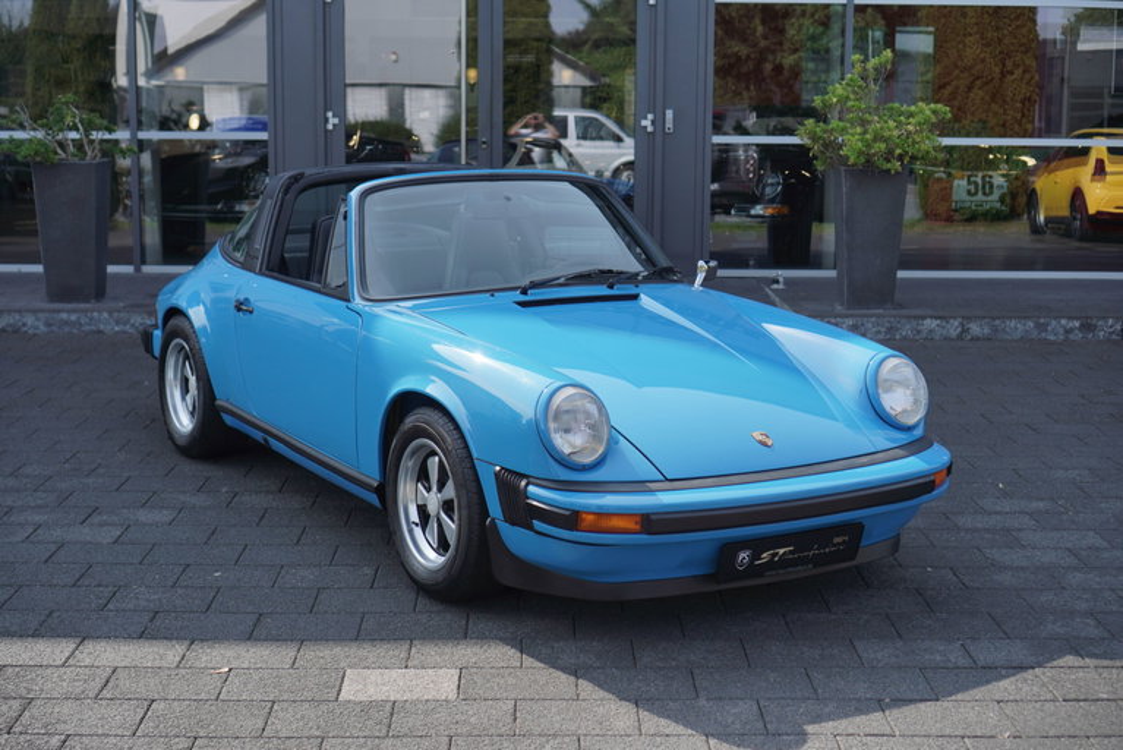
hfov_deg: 37.8
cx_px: 562
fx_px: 1638
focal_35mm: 52
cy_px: 375
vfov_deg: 25.8
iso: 160
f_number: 3.2
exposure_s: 1/1600
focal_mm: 35
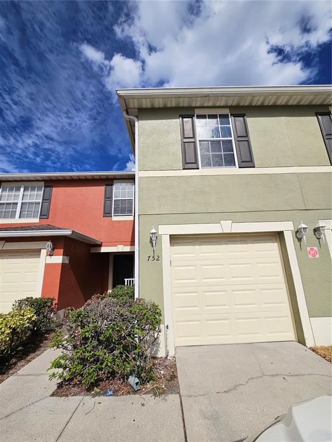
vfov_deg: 106.2
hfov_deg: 89.9
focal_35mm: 13
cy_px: 221
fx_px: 166
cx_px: 166
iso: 50
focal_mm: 2.2
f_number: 2.2
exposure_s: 1/7960
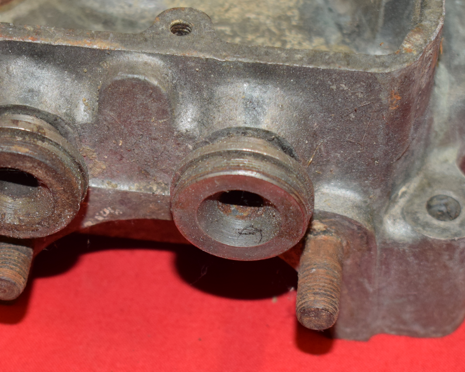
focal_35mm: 113
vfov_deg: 13.6
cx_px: 179
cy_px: 241
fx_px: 1555
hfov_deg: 17.0
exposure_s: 1/125
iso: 640
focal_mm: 38
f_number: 5
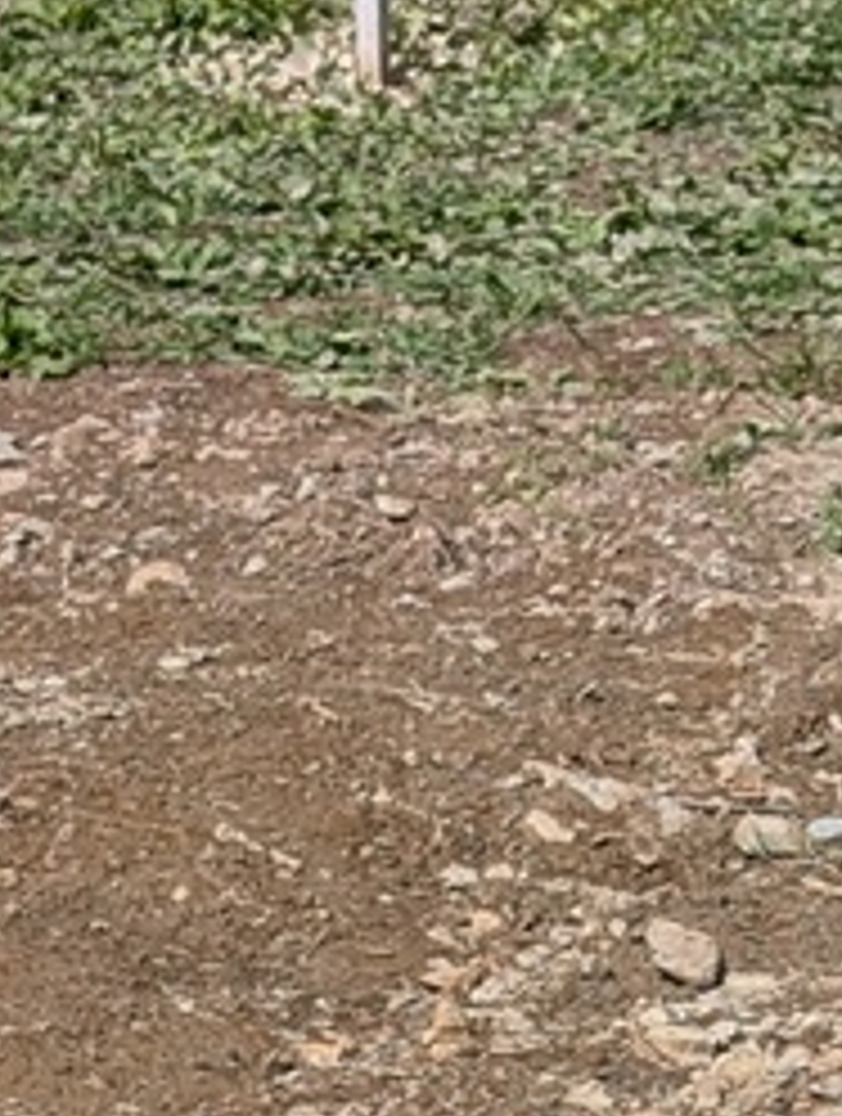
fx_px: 6529
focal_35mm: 202
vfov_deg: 9.5
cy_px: 1674
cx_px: 1677
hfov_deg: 7.1
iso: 20
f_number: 1.68
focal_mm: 6.9
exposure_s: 1/1255
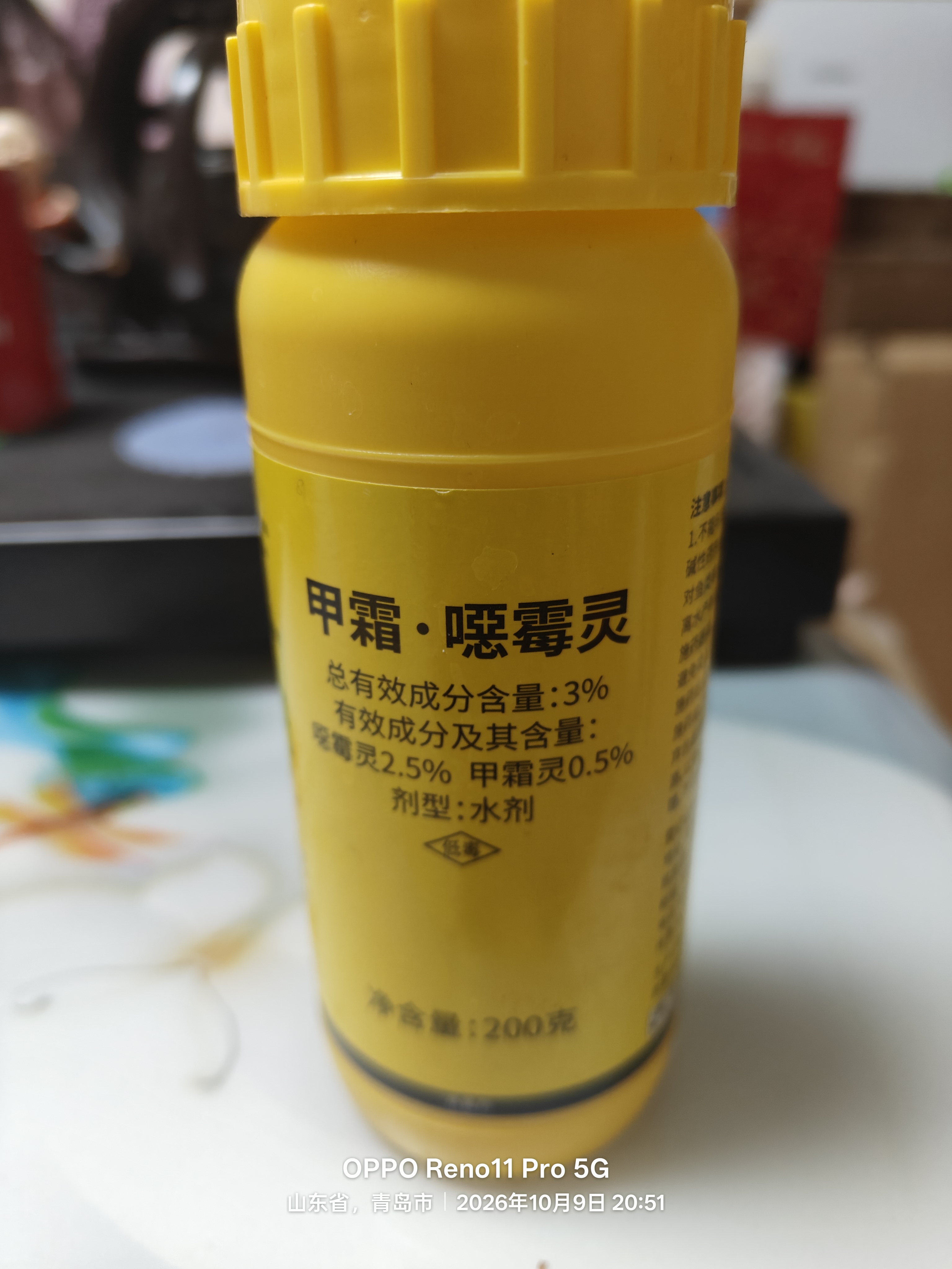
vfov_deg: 71.6
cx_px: 476
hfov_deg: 56.8
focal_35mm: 24
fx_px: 880
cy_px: 634
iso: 320
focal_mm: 5.59
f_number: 1.8
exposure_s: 1/50
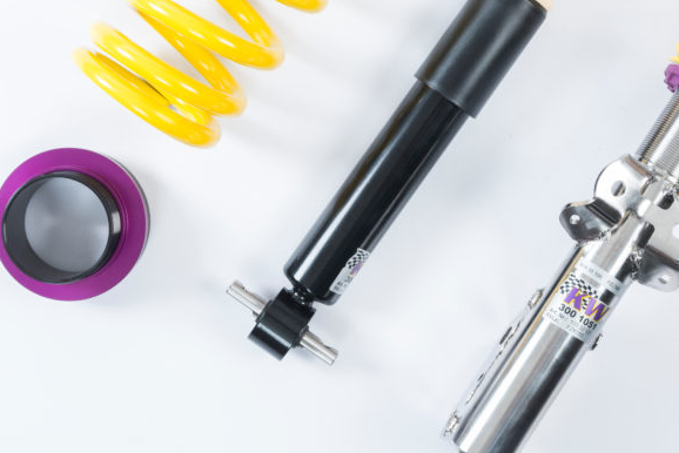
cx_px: 476
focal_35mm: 85
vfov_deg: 16.0
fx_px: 1604
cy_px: 132
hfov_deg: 23.7
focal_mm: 48
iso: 320
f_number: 14
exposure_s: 1/100
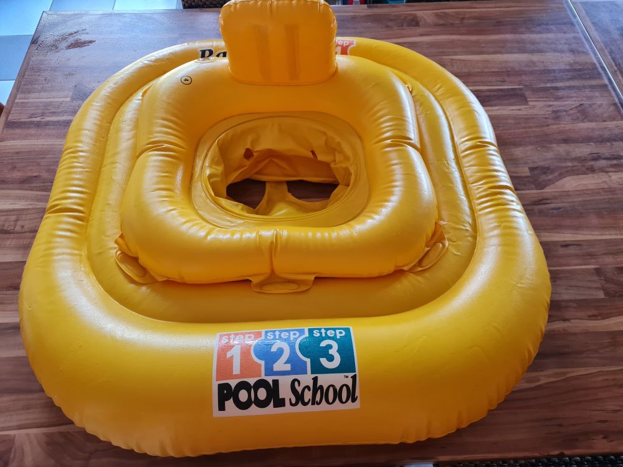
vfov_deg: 53.1
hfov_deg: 67.3
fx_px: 468
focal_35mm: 26
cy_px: 234
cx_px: 312
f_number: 1.8
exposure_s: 1/100
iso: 250
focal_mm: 5.4
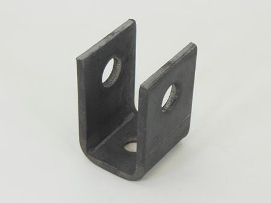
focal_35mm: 76
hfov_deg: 25.7
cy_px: 102
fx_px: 595
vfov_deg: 19.4
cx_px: 136
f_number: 4.4
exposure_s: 1/80
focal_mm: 13.6
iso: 125
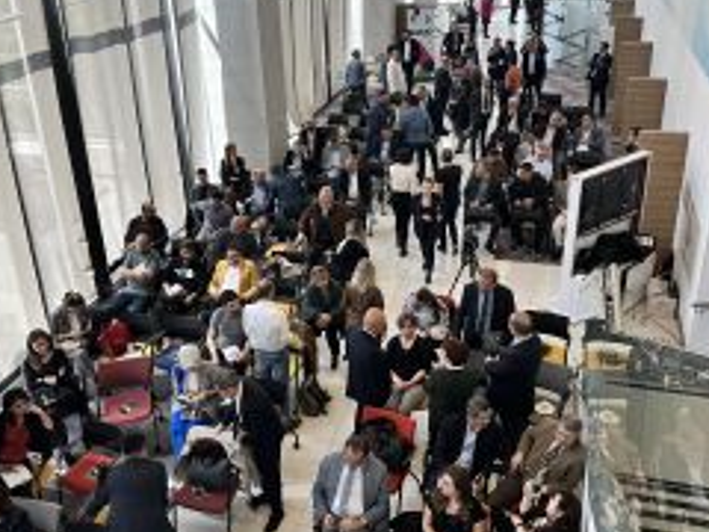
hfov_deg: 51.3
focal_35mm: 36
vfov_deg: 39.5
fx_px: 737
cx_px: 343
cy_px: 216
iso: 160
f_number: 1.78
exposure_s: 1/100
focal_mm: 6.86
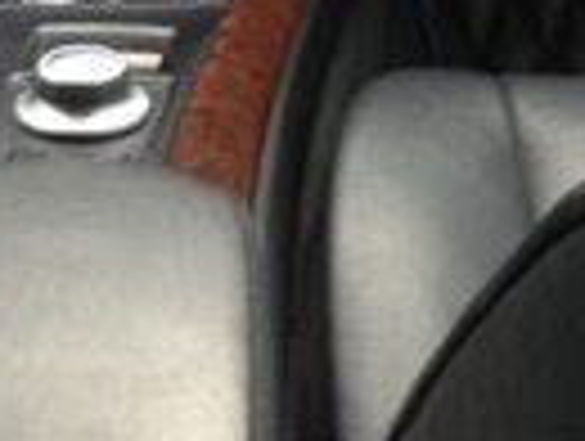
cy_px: -236
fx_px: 2827
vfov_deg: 8.7
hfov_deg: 11.7
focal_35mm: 167
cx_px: -9
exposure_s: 1/30
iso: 50
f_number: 2.4
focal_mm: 4.12
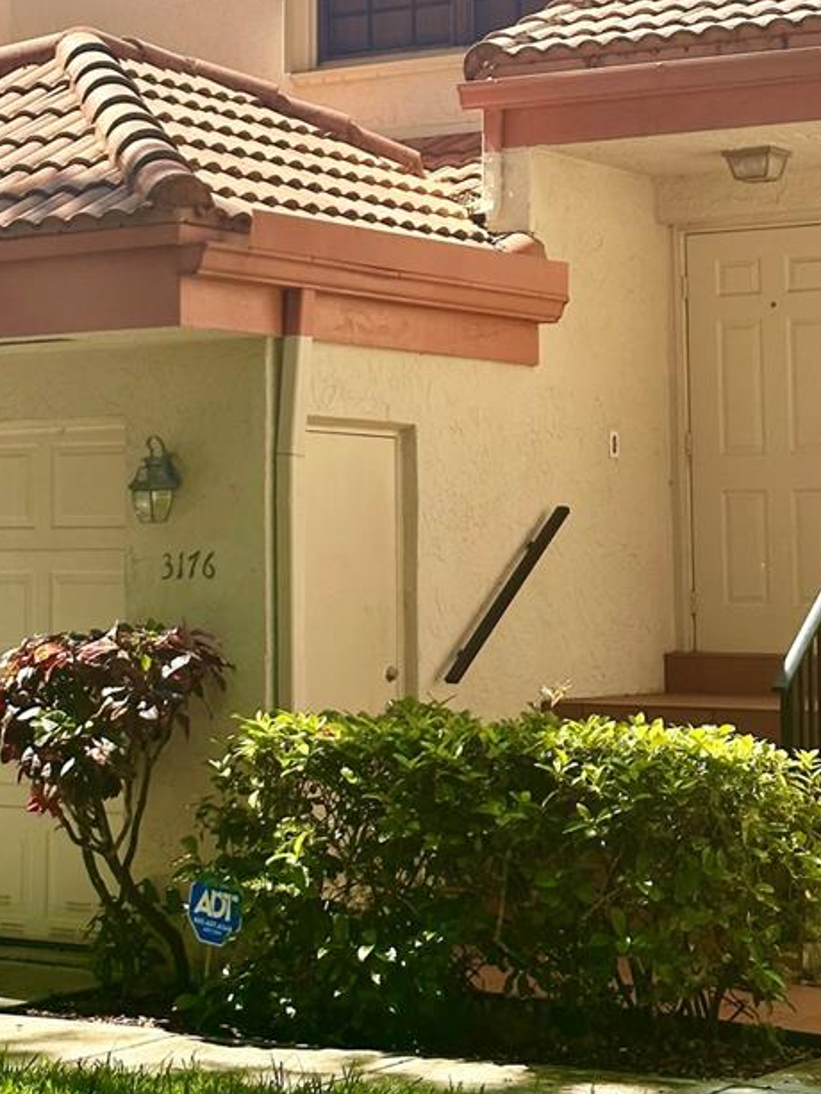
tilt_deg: +4.5
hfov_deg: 15.7
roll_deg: -0.9
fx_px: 2972
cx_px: 223
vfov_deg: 20.7
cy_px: 244
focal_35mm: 94
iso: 64
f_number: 1.78
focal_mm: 6.86
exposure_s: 1/2667
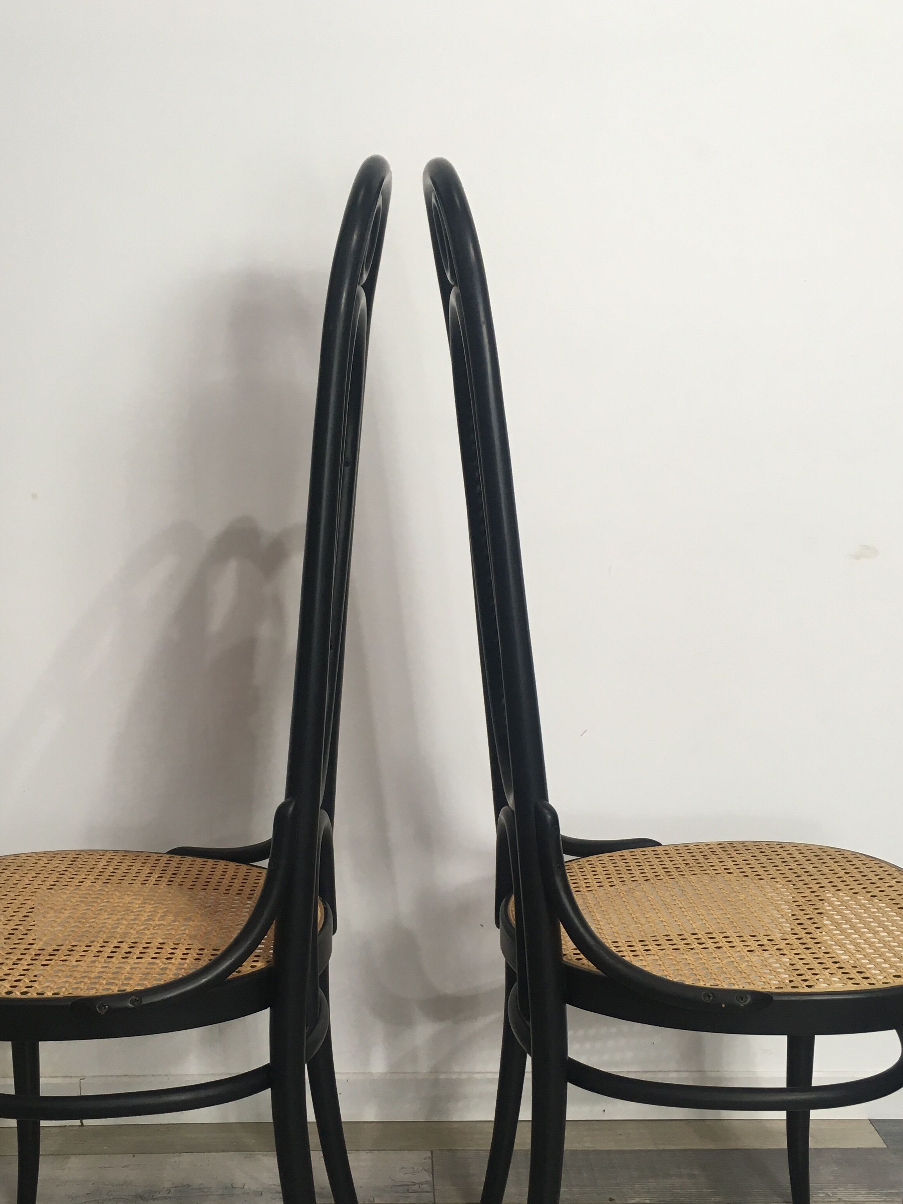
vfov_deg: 48.5
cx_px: 407
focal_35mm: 38
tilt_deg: -14.0
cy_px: 749
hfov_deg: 37.7
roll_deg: -1.0
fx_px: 1322
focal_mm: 4.15
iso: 25
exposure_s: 1/33
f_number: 2.2
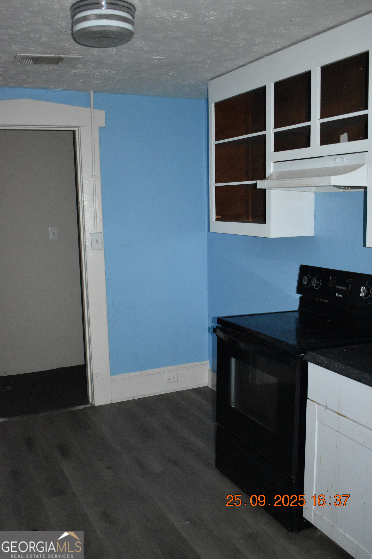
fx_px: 535
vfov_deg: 55.1
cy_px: 280
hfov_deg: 38.4
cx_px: 186
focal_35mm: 34
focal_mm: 23
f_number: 3.8
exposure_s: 1/60
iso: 6400
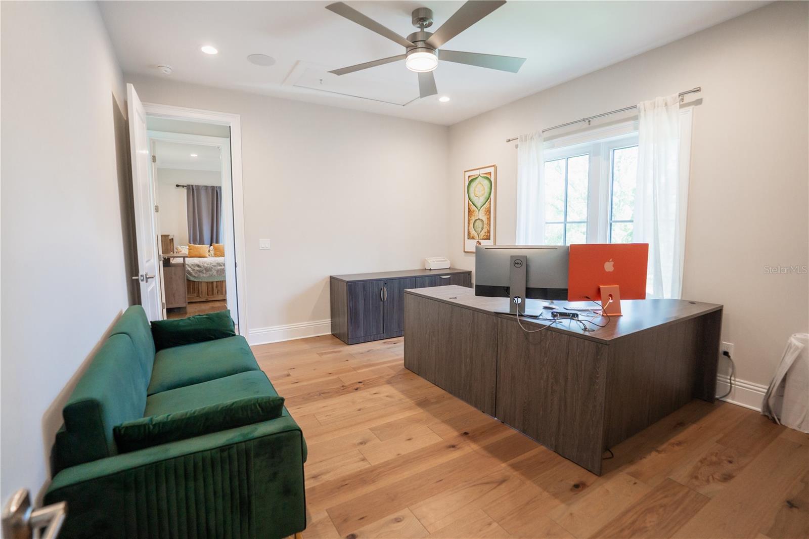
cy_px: 270
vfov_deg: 73.7
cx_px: 404
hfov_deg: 96.7
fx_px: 359
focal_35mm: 16
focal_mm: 16
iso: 1600
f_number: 4
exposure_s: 1/160
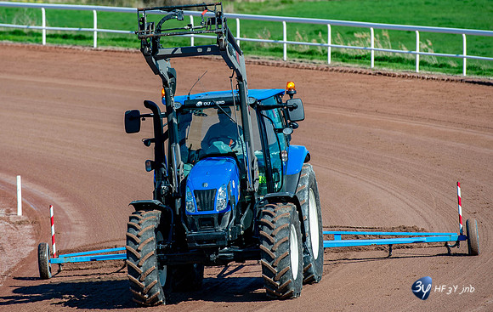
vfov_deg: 4.0
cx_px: 201
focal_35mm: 335
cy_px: 134
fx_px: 4512
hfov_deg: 6.3
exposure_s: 1/800
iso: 100
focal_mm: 200
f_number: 4.5
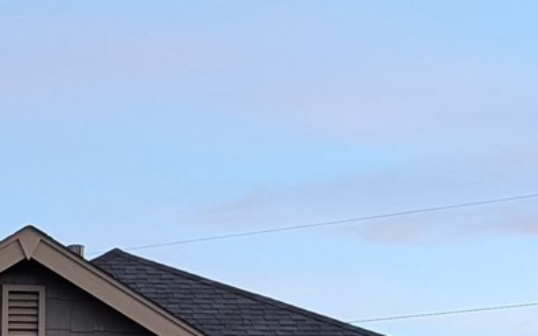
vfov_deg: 9.7
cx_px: -217
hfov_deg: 15.7
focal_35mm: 124
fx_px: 1818
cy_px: 723
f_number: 1.68
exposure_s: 1/86.8
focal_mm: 6.9
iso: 161
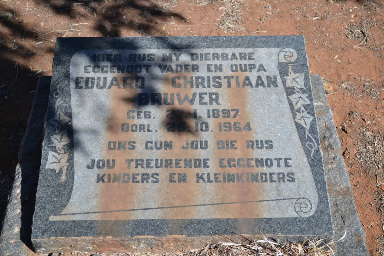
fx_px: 640
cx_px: 192
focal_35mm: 60
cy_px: 128
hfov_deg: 33.4
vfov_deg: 22.6
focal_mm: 40
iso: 140
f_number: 5.6
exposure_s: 1/125
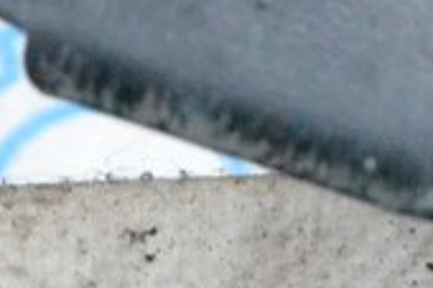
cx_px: 627
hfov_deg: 4.1
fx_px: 5984
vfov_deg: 2.7
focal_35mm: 498
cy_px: 455
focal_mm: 55
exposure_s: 1/160
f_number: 10
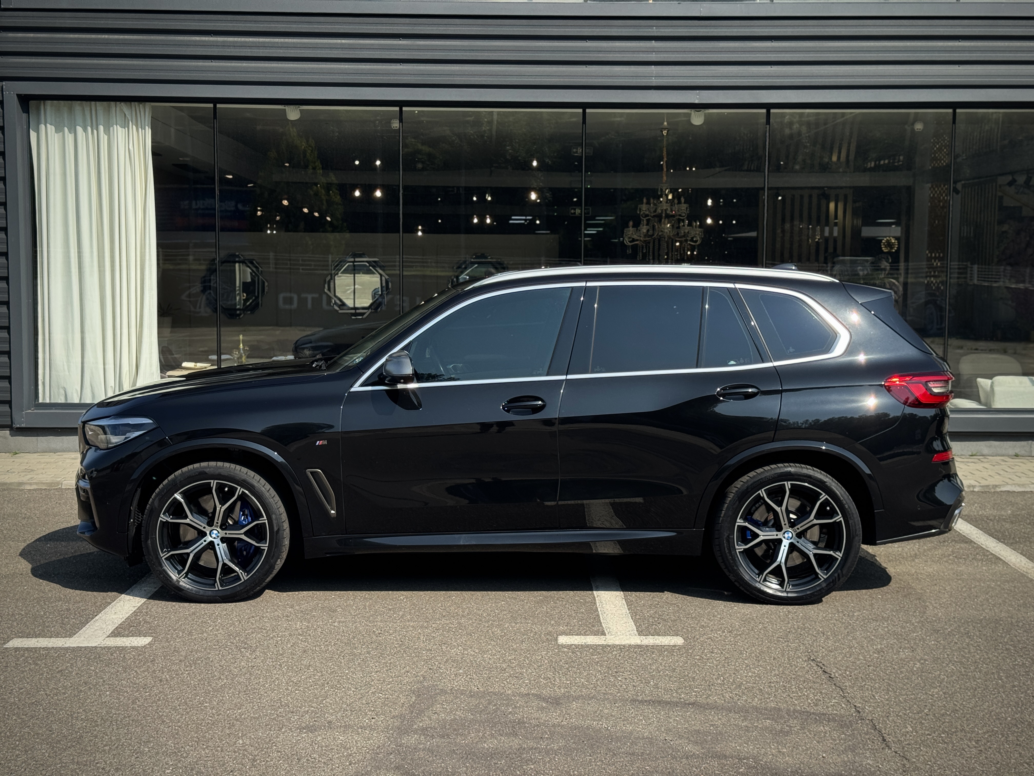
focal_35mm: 48
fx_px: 1434
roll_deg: -0.2
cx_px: 517
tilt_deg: -2.6
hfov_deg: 39.7
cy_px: 388
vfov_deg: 30.3
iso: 64
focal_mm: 6.76
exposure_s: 1/3610
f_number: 1.78
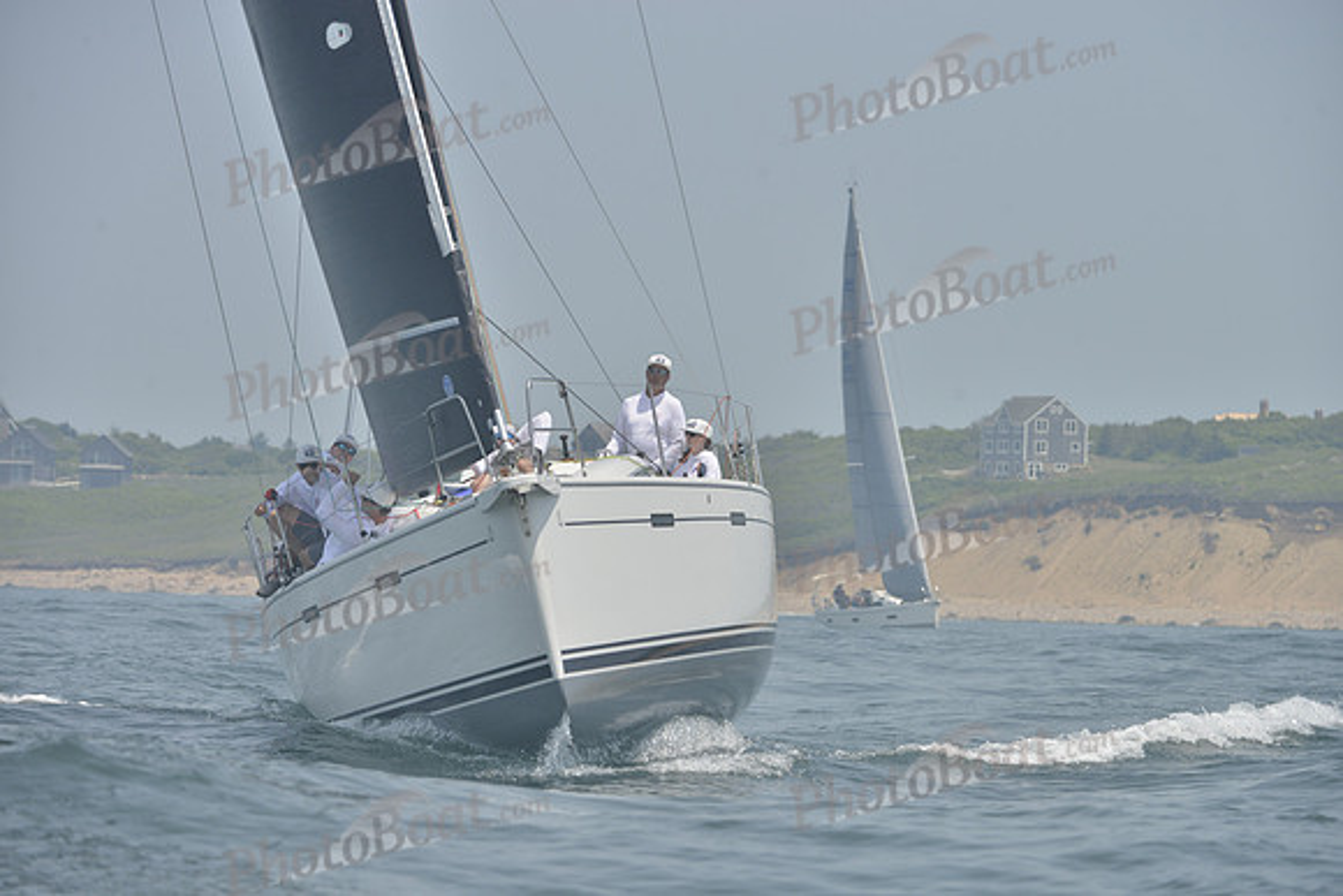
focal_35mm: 240
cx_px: 672
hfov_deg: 8.6
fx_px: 8955
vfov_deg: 5.7
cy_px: 448
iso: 280
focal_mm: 240
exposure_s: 1/1000
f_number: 9
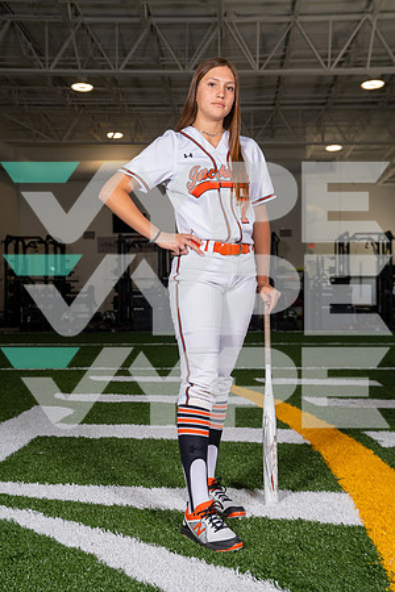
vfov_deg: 41.1
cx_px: 198
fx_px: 790
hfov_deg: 28.1
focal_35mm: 48
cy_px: 296
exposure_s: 1/200
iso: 200
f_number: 5.6
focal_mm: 48
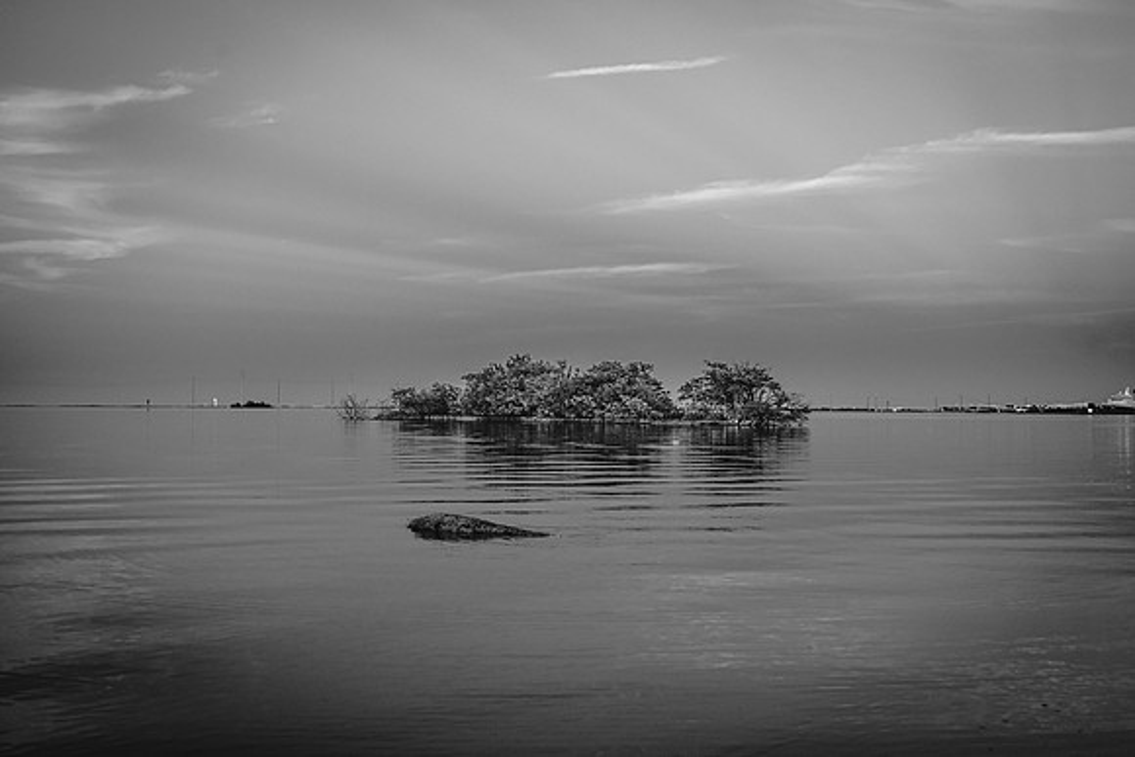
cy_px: 378
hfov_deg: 47.4
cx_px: 568
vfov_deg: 32.6
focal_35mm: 41
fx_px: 1293
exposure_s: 1/80
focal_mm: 27.5
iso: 800
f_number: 4
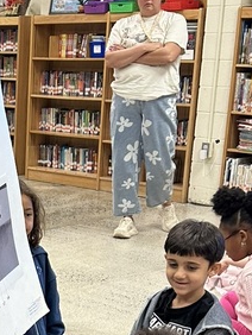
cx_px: -51
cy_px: 289
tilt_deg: -14.3
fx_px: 843
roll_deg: -1.7
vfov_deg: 22.1
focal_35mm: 87
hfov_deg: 16.3
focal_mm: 6.86
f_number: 1.78
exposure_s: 1/120
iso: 200
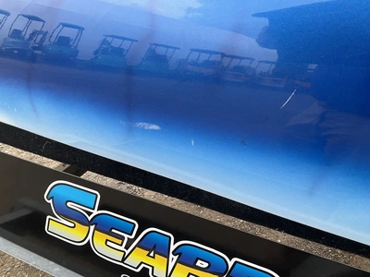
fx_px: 310
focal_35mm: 29
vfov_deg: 48.2
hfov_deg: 61.7
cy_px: 138
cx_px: 185
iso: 20
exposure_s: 1/217
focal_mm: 3
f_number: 1.8
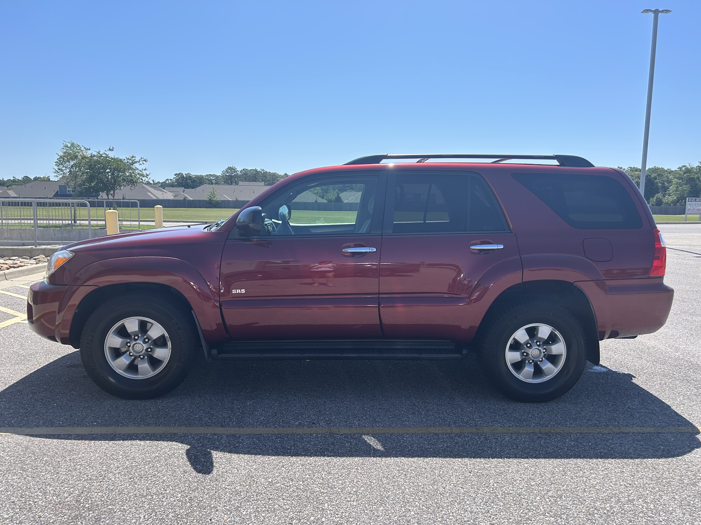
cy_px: 262
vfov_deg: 53.1
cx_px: 350
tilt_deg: -7.1
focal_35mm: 26
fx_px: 527
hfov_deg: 67.3
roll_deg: -0.7
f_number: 1.5
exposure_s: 1/4444
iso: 50
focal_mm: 5.7
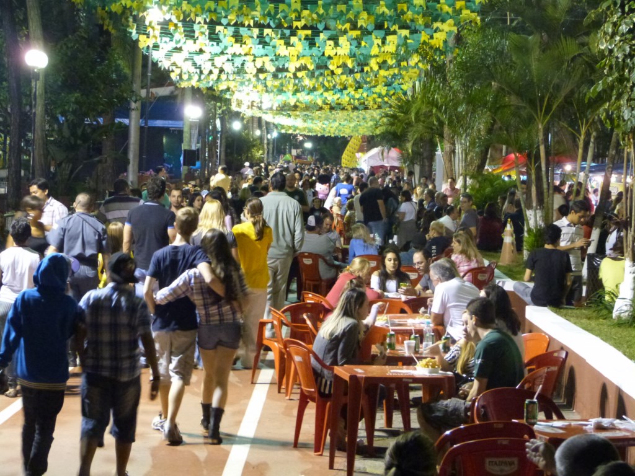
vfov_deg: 15.6
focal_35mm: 95
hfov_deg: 20.7
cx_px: 318
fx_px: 1743
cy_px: 238
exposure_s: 1/15
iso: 800
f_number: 3.4
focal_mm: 17.2
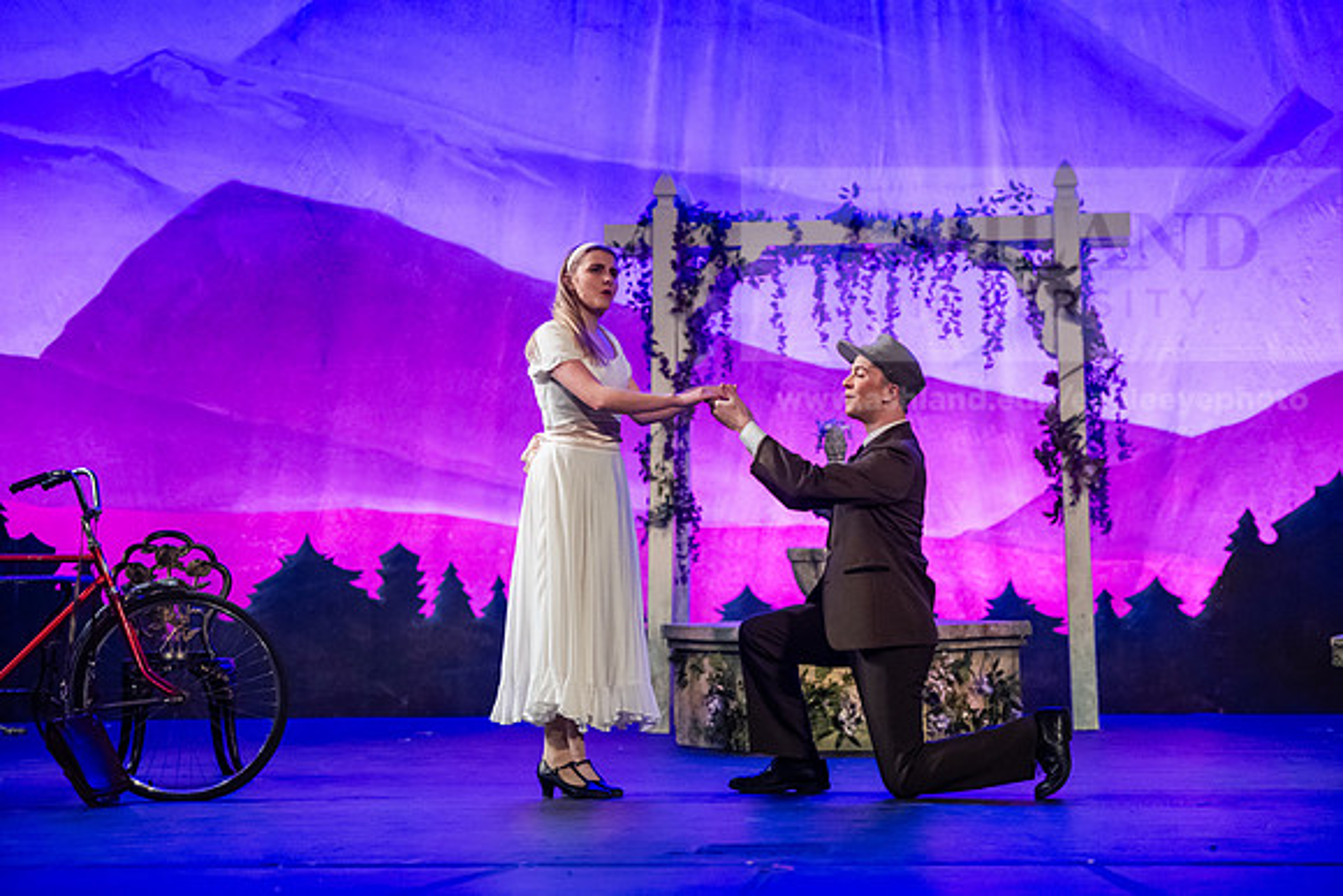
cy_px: 448
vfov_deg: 11.8
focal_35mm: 116
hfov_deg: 17.6
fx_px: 4328
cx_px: 672
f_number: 2.8
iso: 4000
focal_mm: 116
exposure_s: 1/200
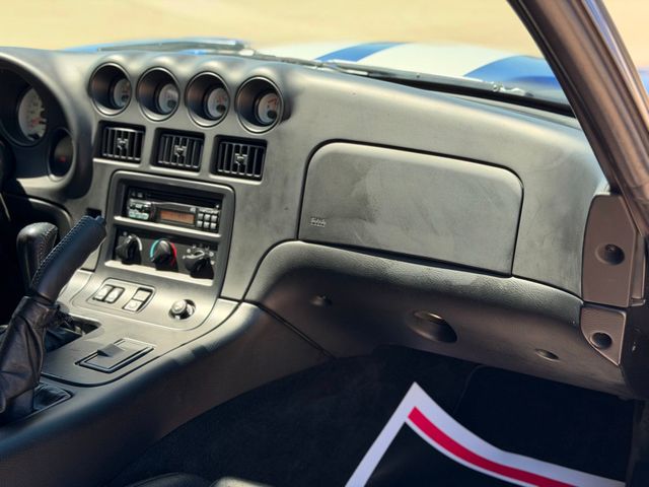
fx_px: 900
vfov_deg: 30.3
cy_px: 244
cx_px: 324
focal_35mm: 48
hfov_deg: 39.7
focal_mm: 6.76
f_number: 1.78
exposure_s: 1/663
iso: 80
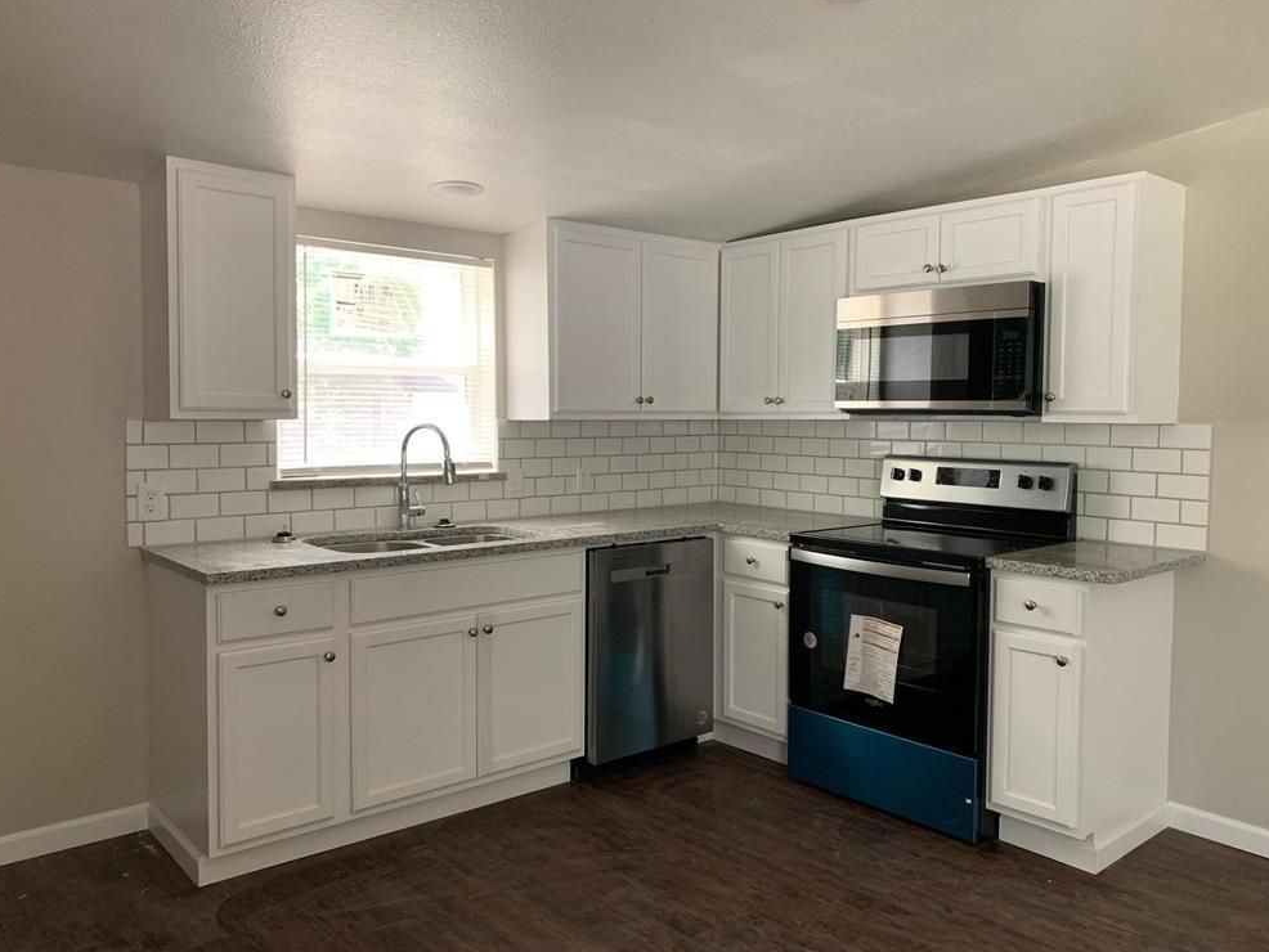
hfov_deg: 65.3
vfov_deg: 51.4
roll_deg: -0.6
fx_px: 990
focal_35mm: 27
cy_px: 468
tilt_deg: -2.9
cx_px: 644
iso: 200
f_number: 1.8
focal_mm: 4.25
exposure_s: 1/60
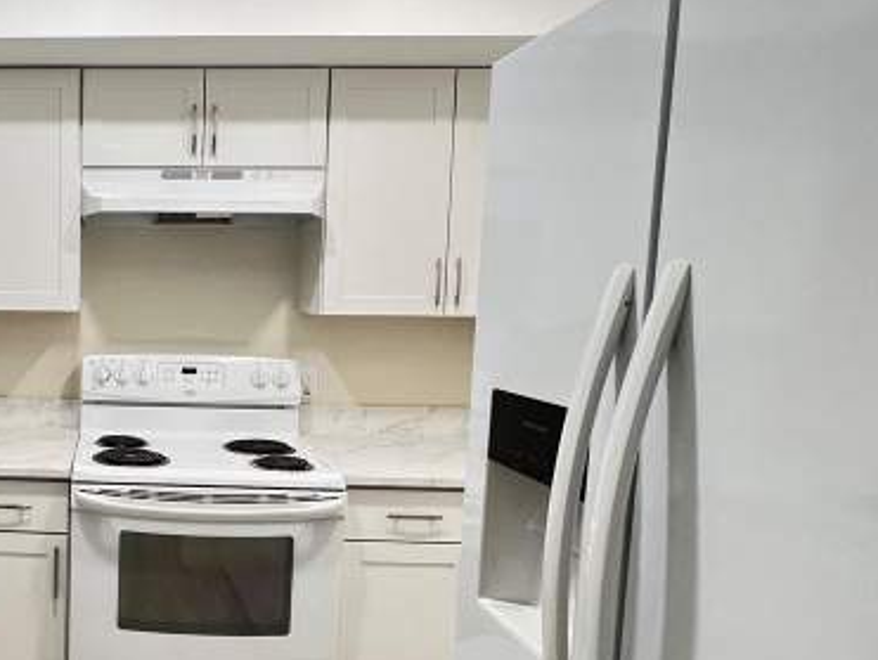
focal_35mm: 28
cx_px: 83
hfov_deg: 54.8
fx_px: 711
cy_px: 362
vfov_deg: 49.7
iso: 200
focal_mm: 1.57
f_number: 1.8
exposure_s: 1/60
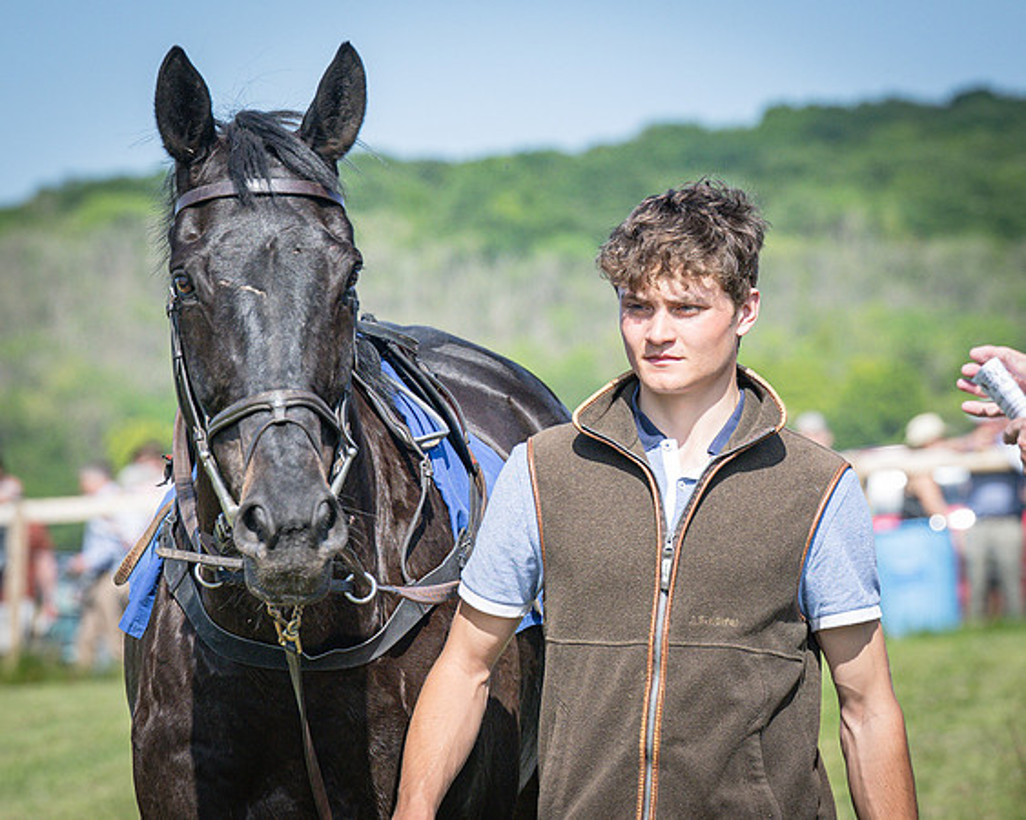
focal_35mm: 249
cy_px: 244
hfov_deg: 7.8
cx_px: 588
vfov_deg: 6.2
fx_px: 7556
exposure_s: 1/3200
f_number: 4
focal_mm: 105
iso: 400
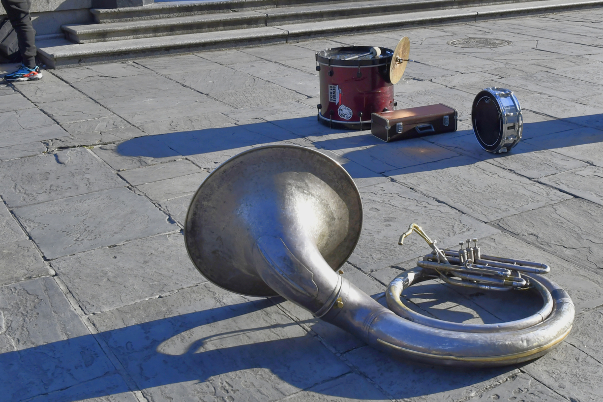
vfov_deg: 28.4
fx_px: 787
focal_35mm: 47
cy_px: 125
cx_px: 414
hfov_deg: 41.3
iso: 500
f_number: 8
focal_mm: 20
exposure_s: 1/1000
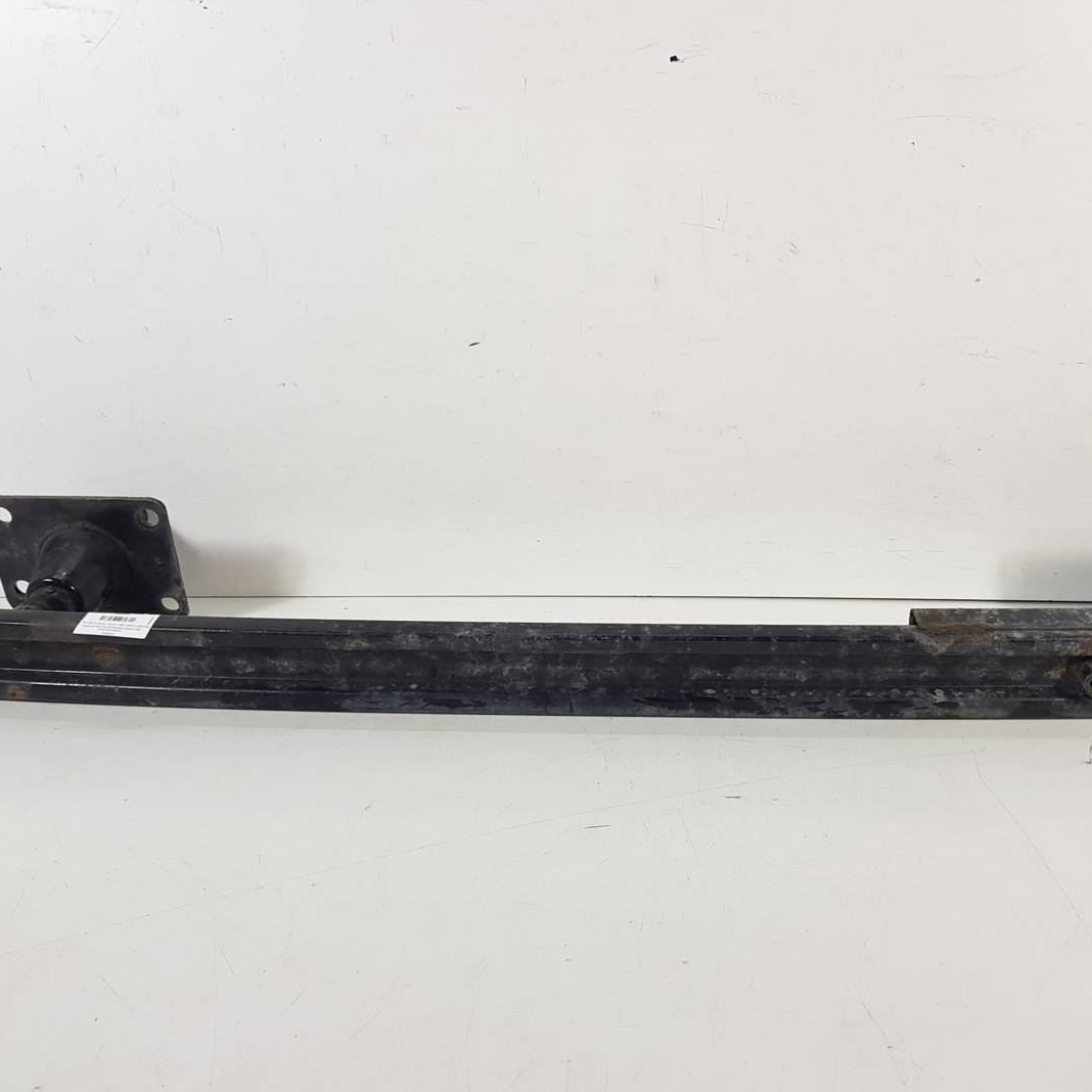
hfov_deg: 52.3
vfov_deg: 52.5
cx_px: 643
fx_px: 1106
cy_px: 549
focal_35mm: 31
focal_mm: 4.2
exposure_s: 1/100
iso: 64
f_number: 1.7
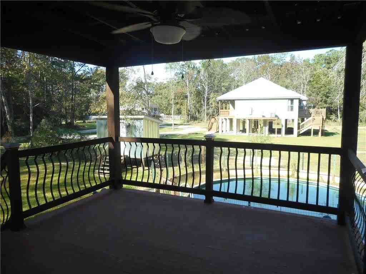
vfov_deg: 54.9
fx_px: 264
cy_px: 137
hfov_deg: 69.4
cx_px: 183
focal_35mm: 25
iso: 80
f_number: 3.7
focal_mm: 4.5
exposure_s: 1/160
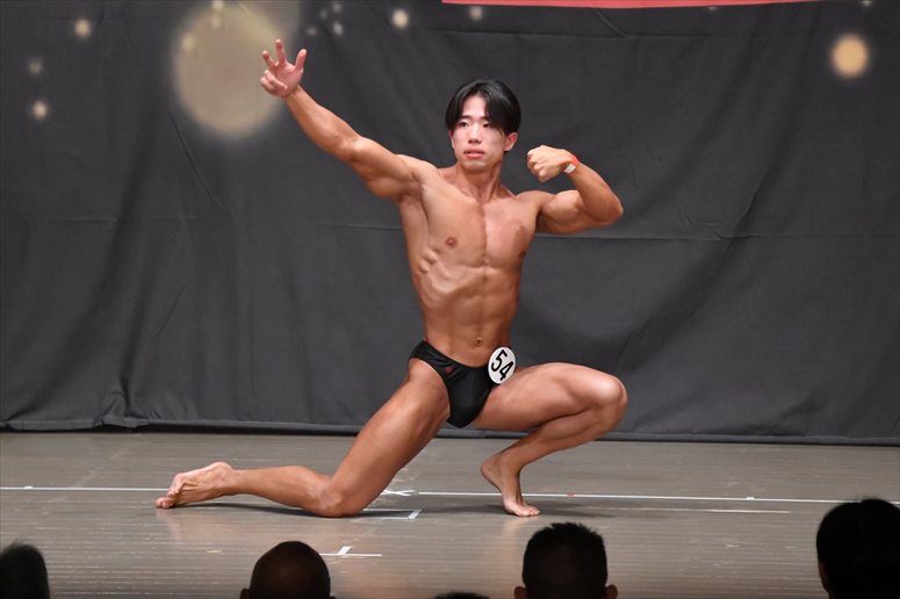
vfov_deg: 5.1
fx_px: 6747
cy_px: 300
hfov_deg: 7.6
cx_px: 450
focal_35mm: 270
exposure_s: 1/400
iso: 6400
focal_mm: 180
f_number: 5.6
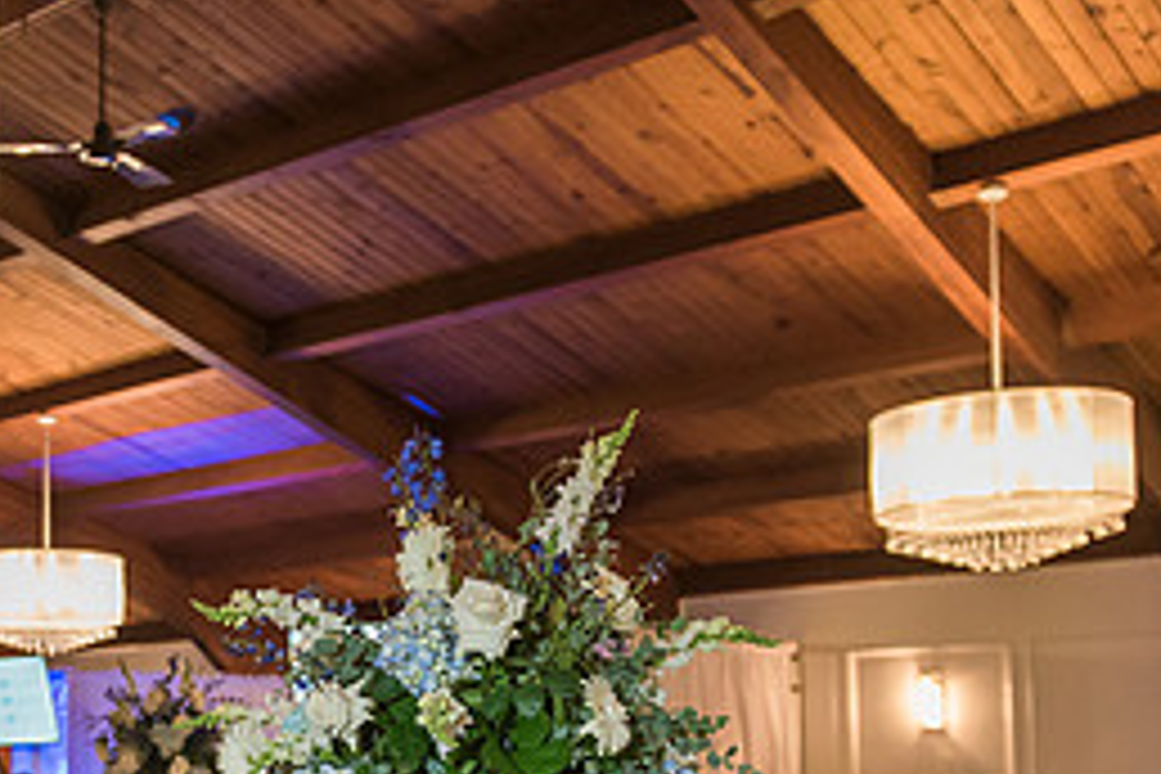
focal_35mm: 54
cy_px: 668
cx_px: 310
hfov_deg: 36.1
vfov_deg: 24.5
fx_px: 1741
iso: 2500
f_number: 2.8
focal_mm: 24
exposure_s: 1/100
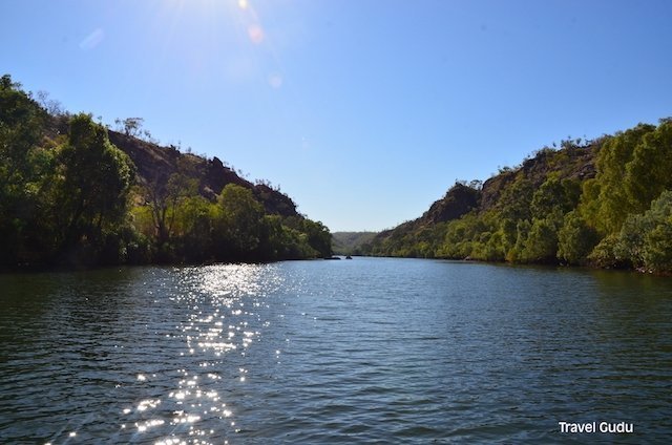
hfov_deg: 67.5
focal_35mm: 27
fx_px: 503
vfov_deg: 47.7
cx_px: 336
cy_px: 222
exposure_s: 1/320
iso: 200
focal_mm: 18
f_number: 10
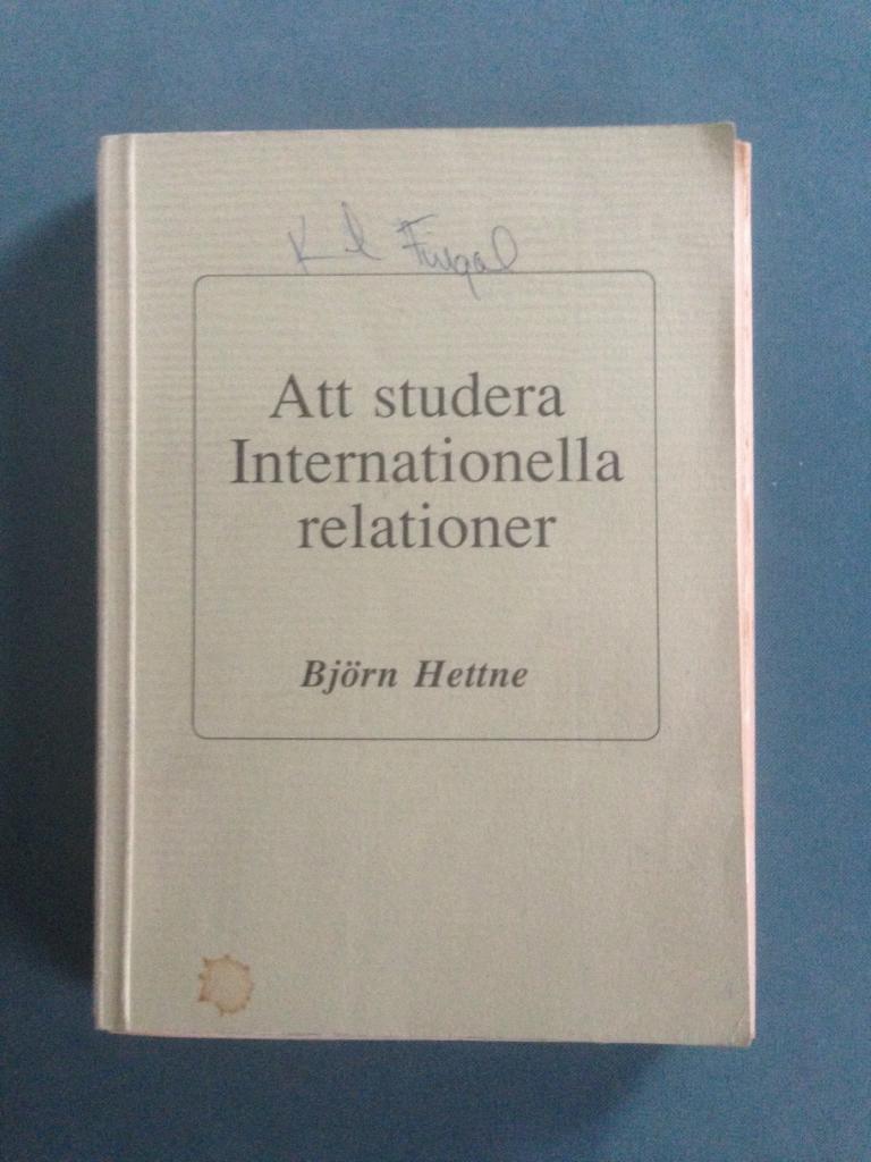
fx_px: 1107
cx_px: 436
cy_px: 581
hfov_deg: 42.9
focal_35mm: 33
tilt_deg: -83.7
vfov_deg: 55.4
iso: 400
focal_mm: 4.12
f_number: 2.4
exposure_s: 1/15
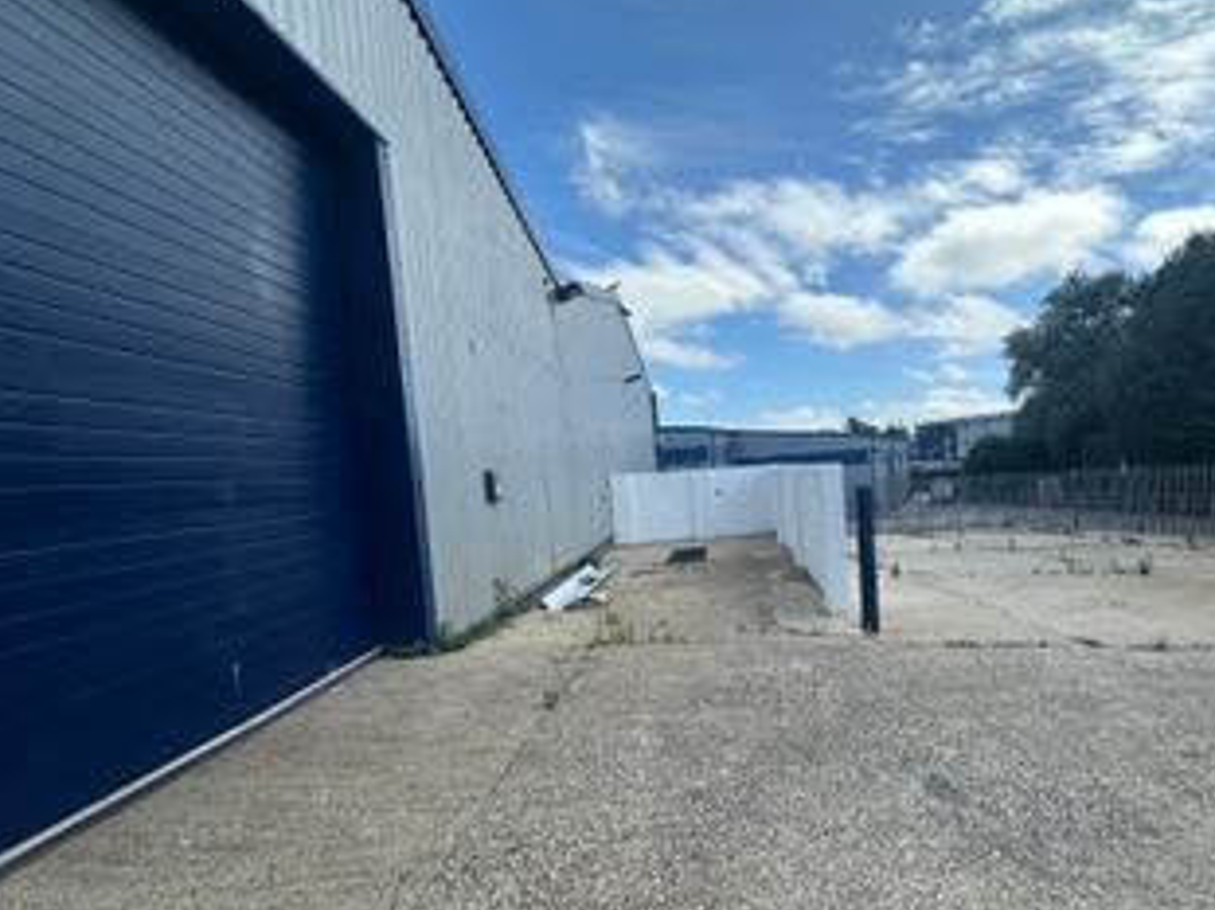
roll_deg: -0.6
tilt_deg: -5.2
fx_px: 632
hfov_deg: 86.3
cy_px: 504
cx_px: 746
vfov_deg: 71.3
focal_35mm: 18
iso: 50
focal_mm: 2.22
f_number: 2.2
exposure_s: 1/2053
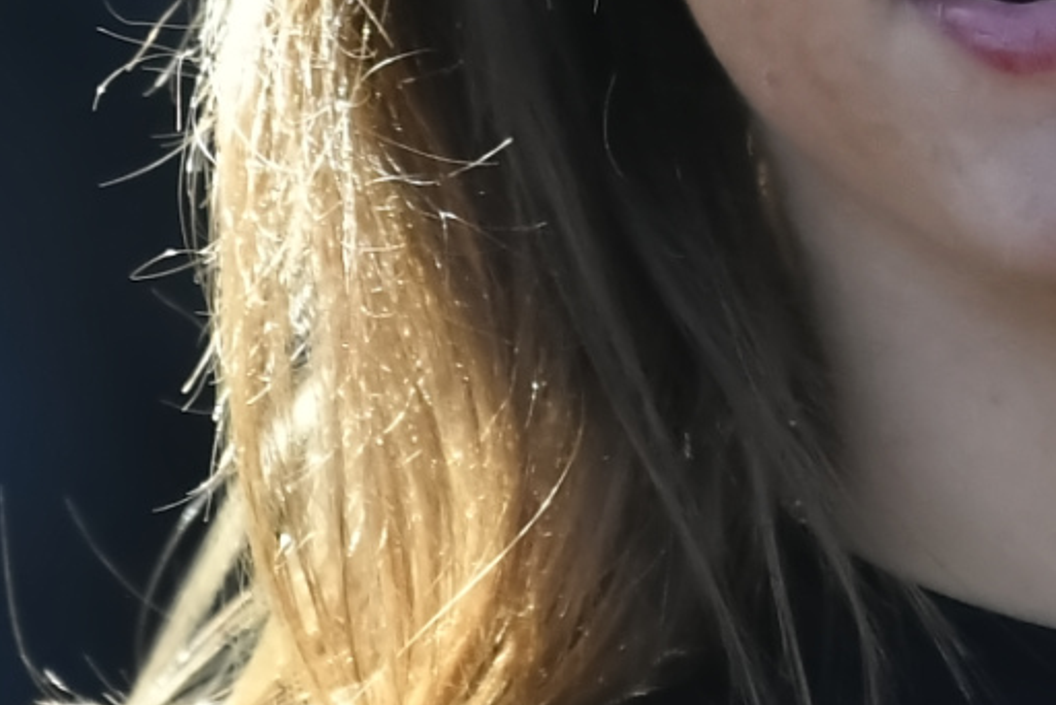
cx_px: 1743
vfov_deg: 1.2
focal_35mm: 1171
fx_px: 34367
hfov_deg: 1.8
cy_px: -469
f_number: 2.8
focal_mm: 200
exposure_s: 1/3200
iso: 1800
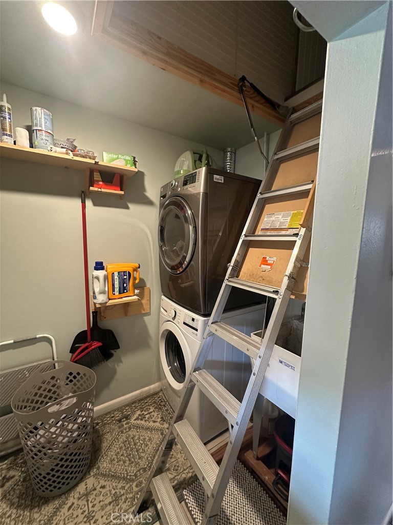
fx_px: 212
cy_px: 262
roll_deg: -1.2
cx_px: 196
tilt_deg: -6.4
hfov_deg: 85.7
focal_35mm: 14
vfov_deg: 102.1
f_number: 2.2
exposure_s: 1/60
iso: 400
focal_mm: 2.22
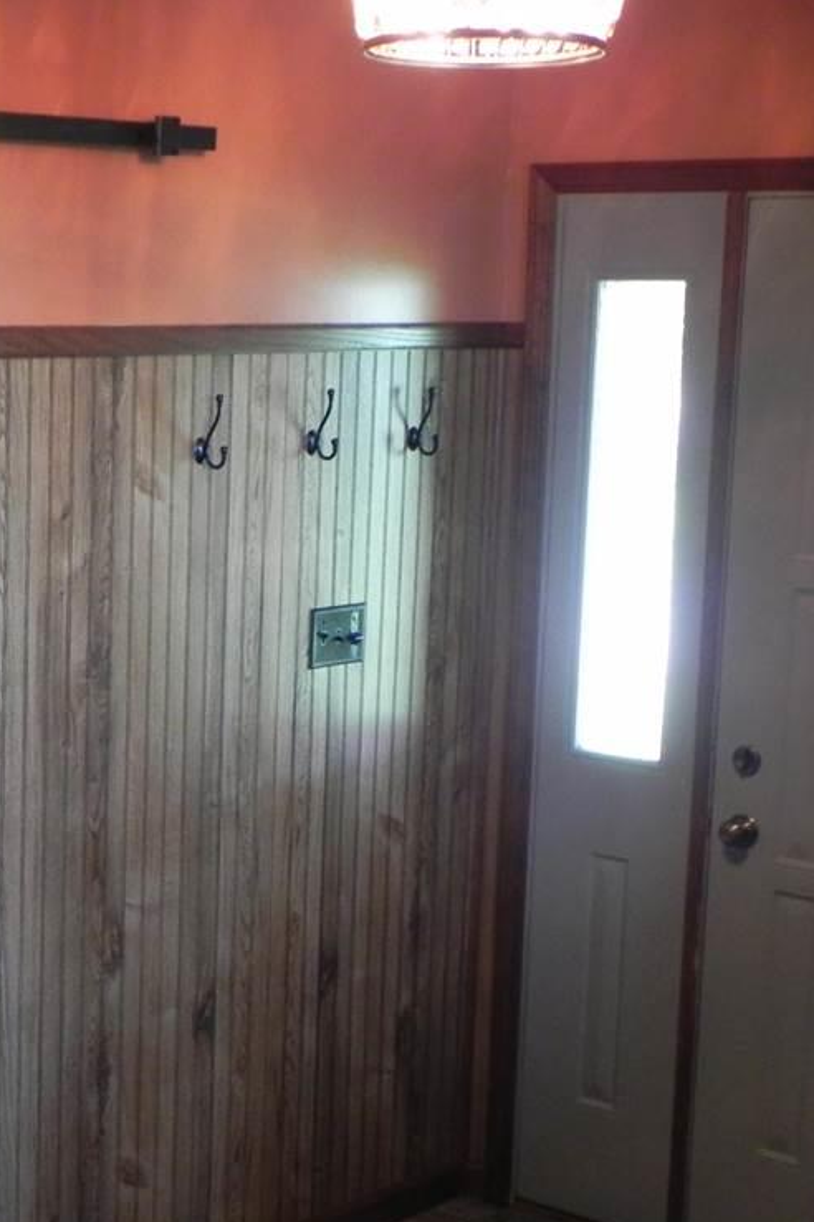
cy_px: 712
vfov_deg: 27.3
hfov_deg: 17.8
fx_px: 2510
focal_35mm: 74
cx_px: -73
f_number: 3.2
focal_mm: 7.3
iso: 400
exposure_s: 1/15.3
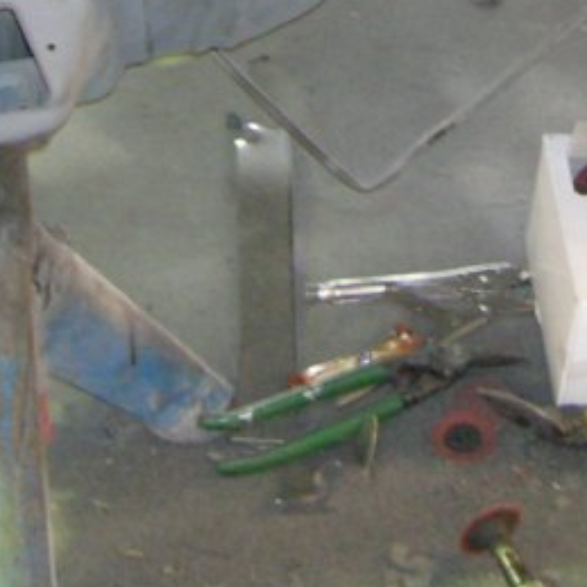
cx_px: 505
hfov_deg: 14.5
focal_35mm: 119
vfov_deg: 13.8
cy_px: -270
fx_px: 2283
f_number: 2.9
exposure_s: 1/3.5
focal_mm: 5.7
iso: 200
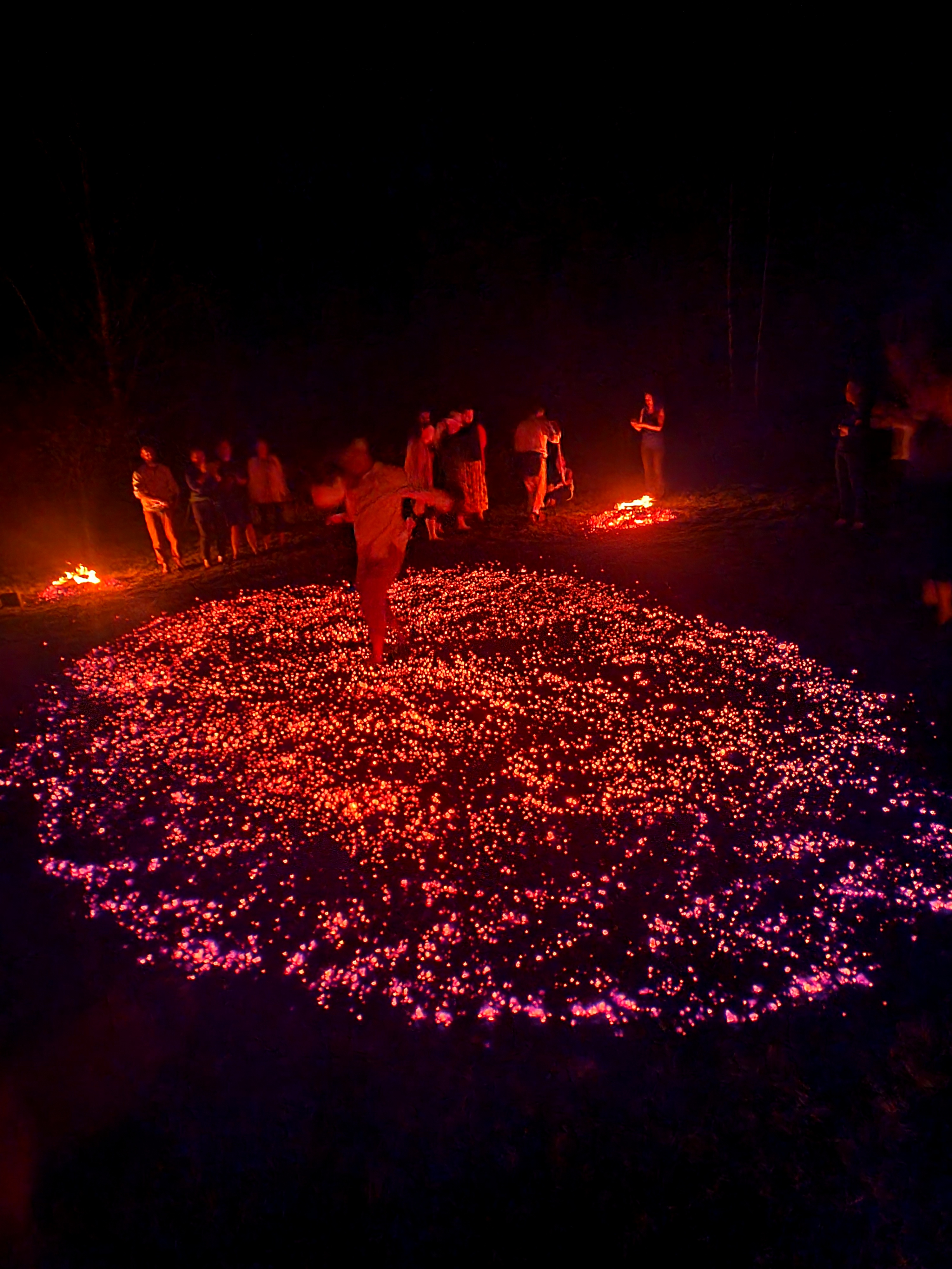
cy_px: 634
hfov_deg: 56.8
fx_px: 880
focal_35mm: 24
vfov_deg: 71.6
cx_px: 476
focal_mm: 6.7
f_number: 1.8
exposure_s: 1/8
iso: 1600
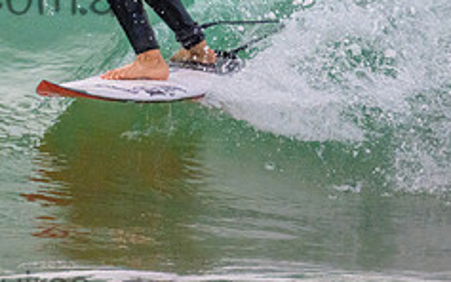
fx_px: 29615
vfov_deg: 0.5
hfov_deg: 0.9
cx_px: -72
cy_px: -65
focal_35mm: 2410
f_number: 11
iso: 2800
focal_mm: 800
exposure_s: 1/2000
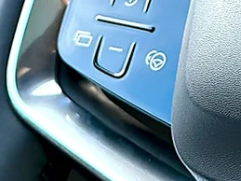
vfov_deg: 11.4
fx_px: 884
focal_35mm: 127
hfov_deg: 15.1
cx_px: 277
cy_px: -46
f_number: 1.78
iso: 100
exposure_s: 1/305
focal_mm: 6.86
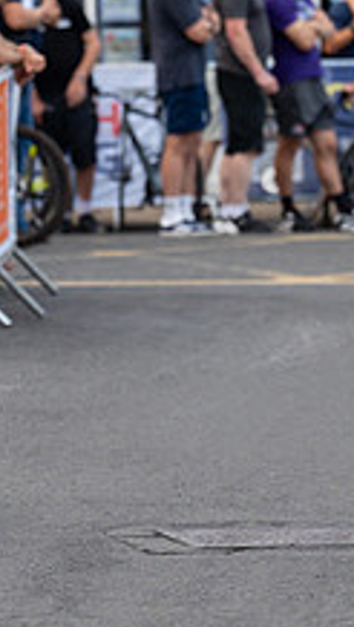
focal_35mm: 376
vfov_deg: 5.7
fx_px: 6260
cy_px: 122
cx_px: -253
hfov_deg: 3.2
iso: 500
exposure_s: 1/1000
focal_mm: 135
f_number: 3.2
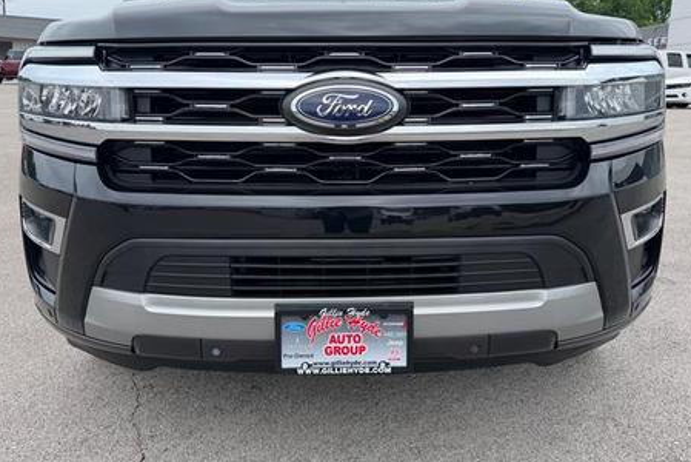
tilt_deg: -7.6
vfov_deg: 46.2
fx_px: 538
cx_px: 348
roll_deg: -2.4
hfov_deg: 65.4
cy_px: 186
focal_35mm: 28
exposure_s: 1/1855
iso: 100
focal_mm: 6.76
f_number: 1.78
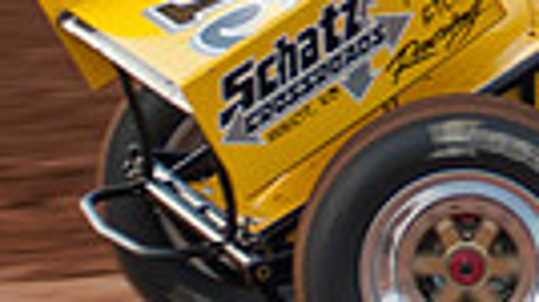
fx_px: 7766
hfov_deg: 4.0
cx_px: 865
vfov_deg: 2.2
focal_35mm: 544
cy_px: -322
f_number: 2.8
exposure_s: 1/500
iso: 250
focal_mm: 80
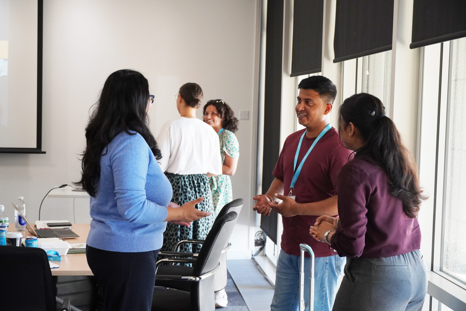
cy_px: 156
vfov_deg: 21.6
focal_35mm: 63
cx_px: 233
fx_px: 815
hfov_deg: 31.9
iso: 1250
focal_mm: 42
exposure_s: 1/160
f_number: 5
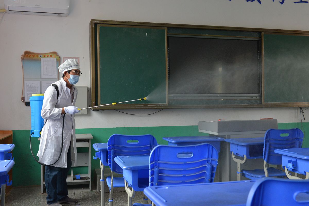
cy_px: 103
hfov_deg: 48.4
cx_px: 154
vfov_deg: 33.4
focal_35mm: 40
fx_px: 343
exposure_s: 1/250
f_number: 8
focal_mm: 40
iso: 2500
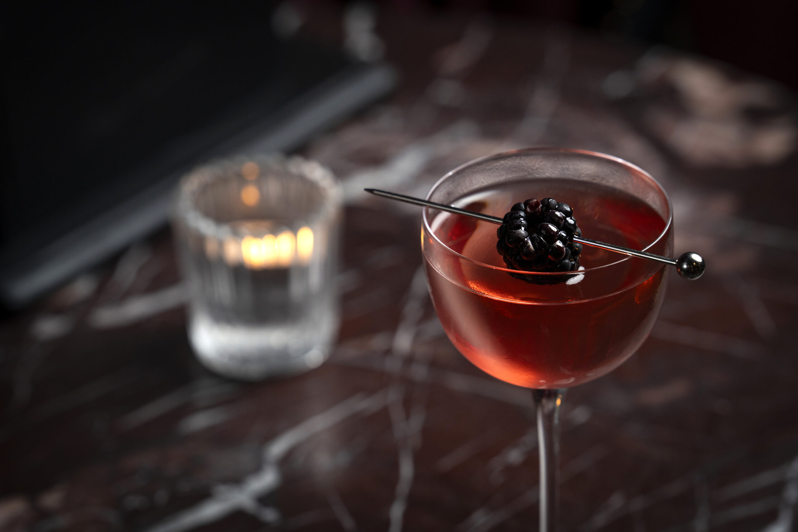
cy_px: 266
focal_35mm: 137
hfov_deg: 15.0
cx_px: 399
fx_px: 3037
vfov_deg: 10.0
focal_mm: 137
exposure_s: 1/160
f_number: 5.6
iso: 640
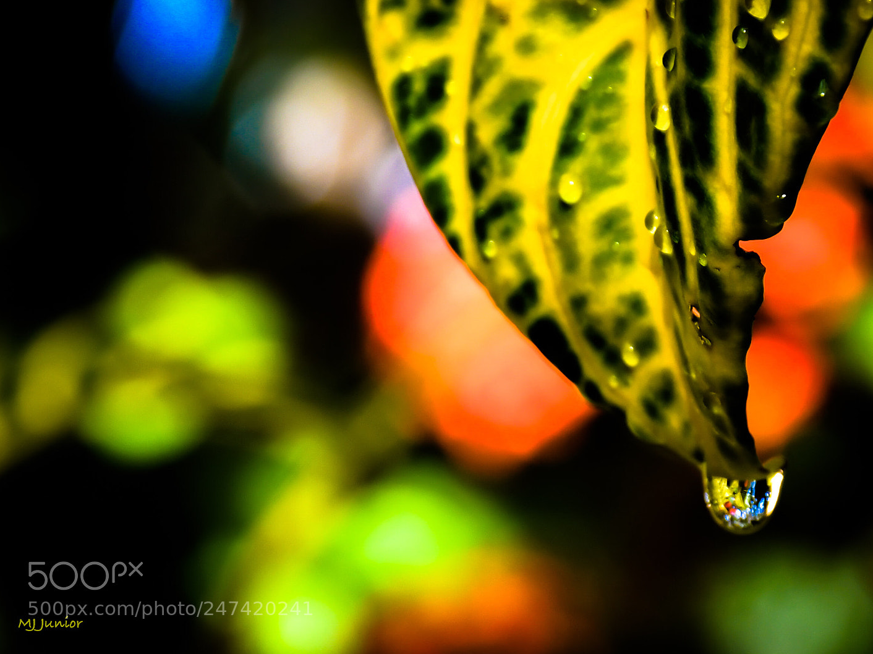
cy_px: 328
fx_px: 3077
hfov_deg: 16.1
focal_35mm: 122
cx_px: 484
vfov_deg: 12.1
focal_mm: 75
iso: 400
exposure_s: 1/125
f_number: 8
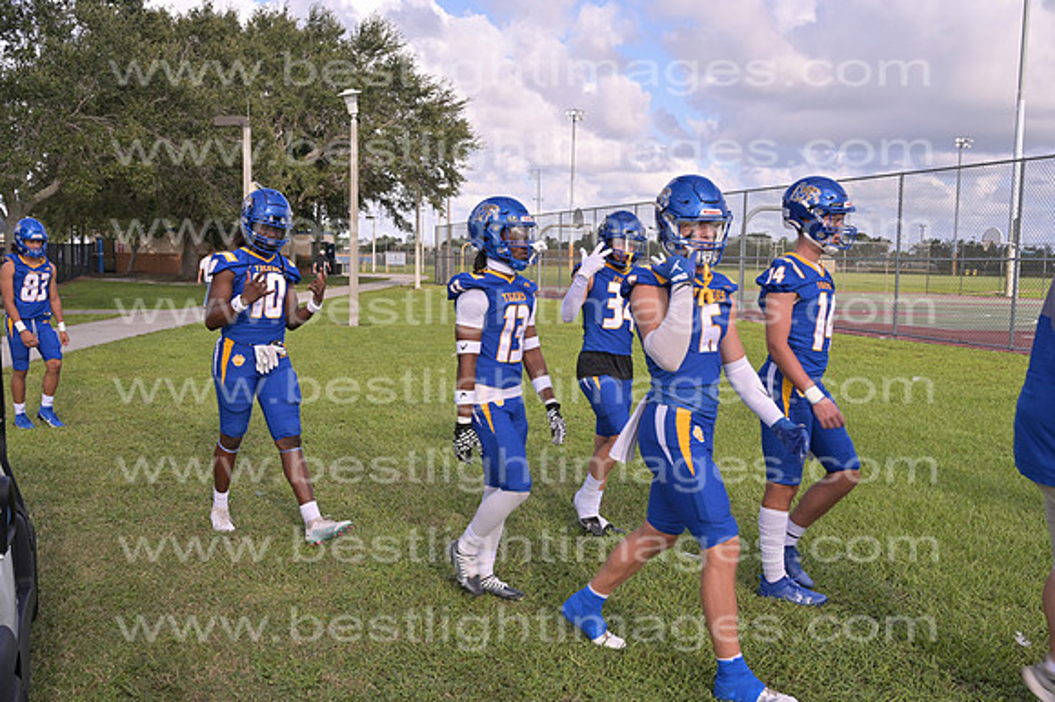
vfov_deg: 38.8
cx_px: 528
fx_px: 996
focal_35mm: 34
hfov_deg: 55.8
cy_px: 351
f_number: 8
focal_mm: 34
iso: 125
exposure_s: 1/250
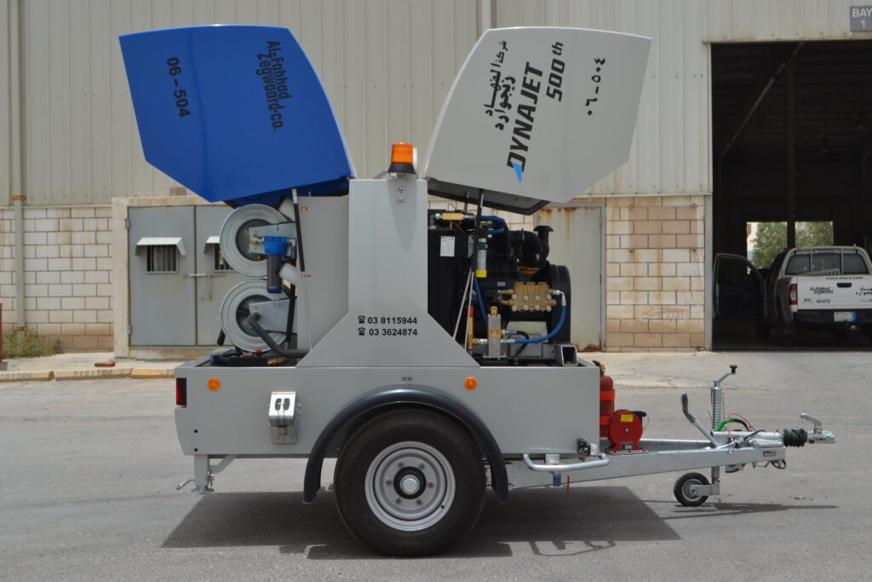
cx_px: 436
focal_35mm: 45
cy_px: 291
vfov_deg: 29.9
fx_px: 1090
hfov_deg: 43.6
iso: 100
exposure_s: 1/250
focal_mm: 30
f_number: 8
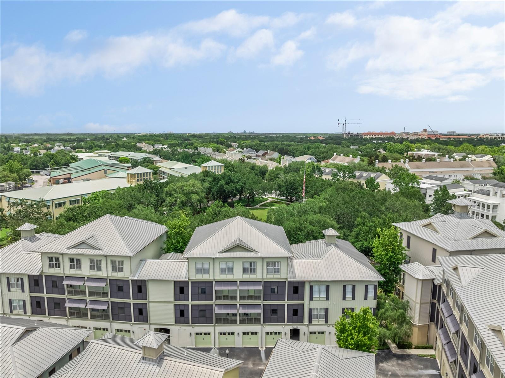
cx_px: 252
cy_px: 189
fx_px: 350
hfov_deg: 71.6
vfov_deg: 56.7
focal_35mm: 24
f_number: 2.8
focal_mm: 12.3
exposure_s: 1/2500
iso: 100
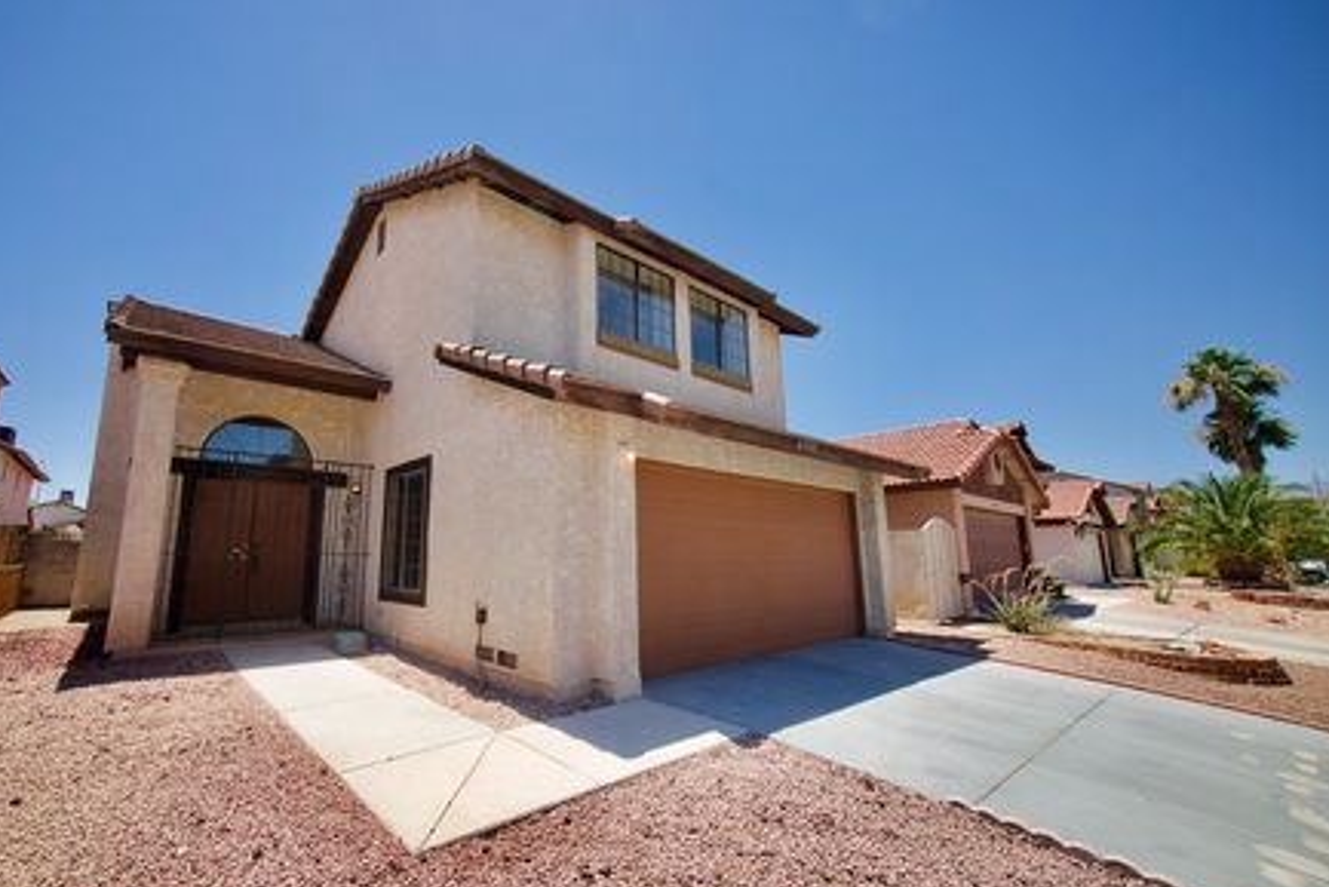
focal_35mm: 15
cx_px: 599
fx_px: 554
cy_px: 453
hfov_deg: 100.0
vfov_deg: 77.4
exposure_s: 1/125
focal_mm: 13
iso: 100
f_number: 10
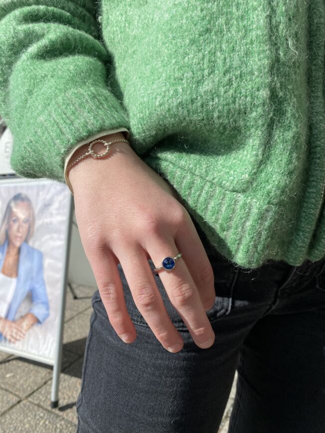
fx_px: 325
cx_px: 162
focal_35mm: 26
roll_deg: +0.4
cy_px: 216
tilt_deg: -13.4
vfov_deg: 67.3
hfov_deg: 53.1
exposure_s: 1/3401
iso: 32
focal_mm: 4.25
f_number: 1.8
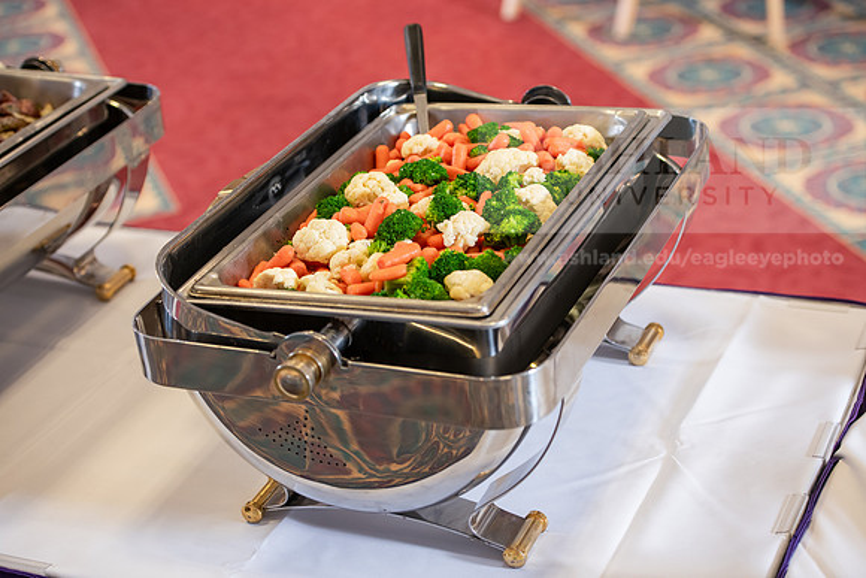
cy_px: 289
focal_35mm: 78
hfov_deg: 26.0
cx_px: 433
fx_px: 1877
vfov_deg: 17.5
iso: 800
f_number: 3.5
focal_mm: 78
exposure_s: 1/160
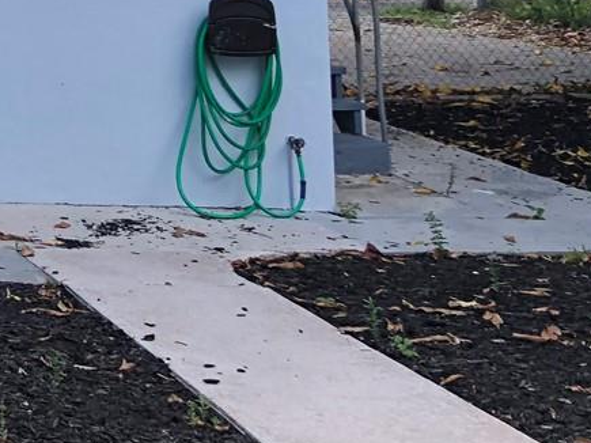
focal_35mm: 103
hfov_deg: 16.9
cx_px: -348
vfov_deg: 13.0
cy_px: -356
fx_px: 1758
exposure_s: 1/475
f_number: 1.8
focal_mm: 4
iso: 20
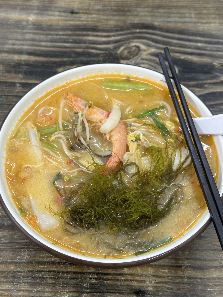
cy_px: 148
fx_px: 412
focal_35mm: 48
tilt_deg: -58.0
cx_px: 112
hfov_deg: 30.3
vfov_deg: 39.7
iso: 125
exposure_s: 1/50
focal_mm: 6.86
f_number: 1.78
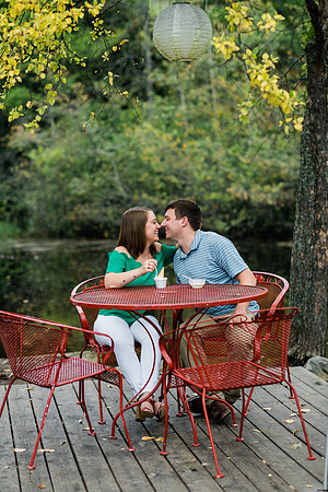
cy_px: 246
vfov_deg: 23.9
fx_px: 1162
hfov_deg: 16.1
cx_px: 164
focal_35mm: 85
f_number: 2.8
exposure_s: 1/640
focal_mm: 85
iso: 250
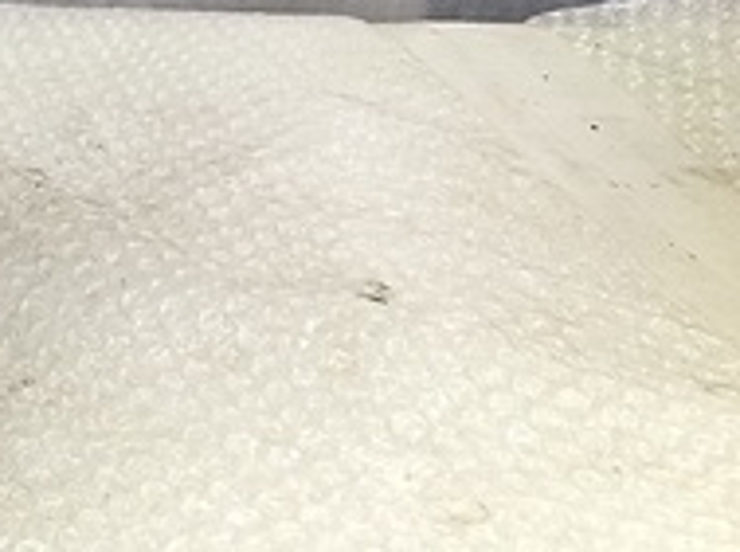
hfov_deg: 18.3
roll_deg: -0.2
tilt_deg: -15.6
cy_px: -262
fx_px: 2027
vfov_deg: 14.5
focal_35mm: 95
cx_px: -388
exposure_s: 1/40
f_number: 1.8
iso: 25
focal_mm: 3.99
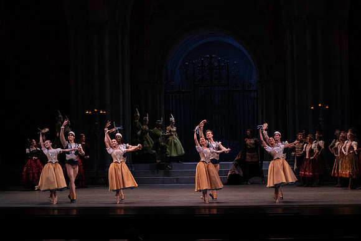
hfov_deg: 22.9
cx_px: 180
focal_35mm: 89
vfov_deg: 15.4
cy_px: 120
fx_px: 893
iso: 12800
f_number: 7.1
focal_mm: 89
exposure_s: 1/400
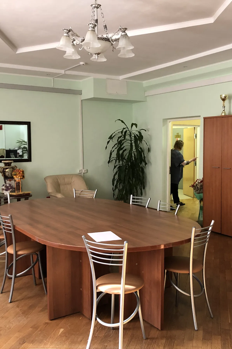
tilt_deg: -4.7
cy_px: 175
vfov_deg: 49.5
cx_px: 130
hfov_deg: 34.2
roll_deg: +0.2
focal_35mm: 39
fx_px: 377
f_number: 1.8
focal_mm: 4
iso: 80
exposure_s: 1/17
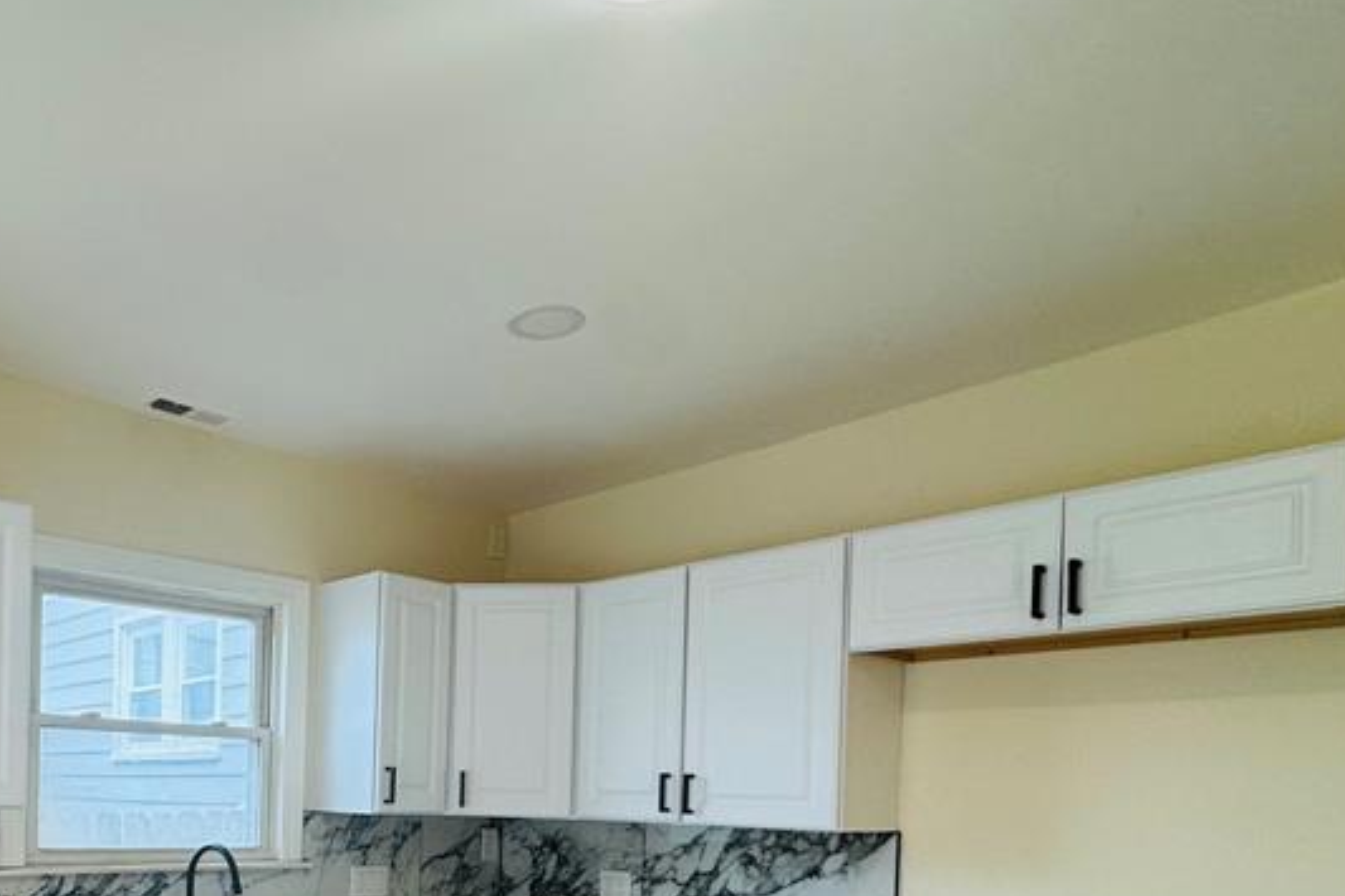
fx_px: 1046
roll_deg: -1.5
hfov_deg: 60.6
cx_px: 283
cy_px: 808
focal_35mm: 28
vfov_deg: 42.5
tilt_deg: -1.4
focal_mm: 2.22
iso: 125
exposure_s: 1/120
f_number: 2.2
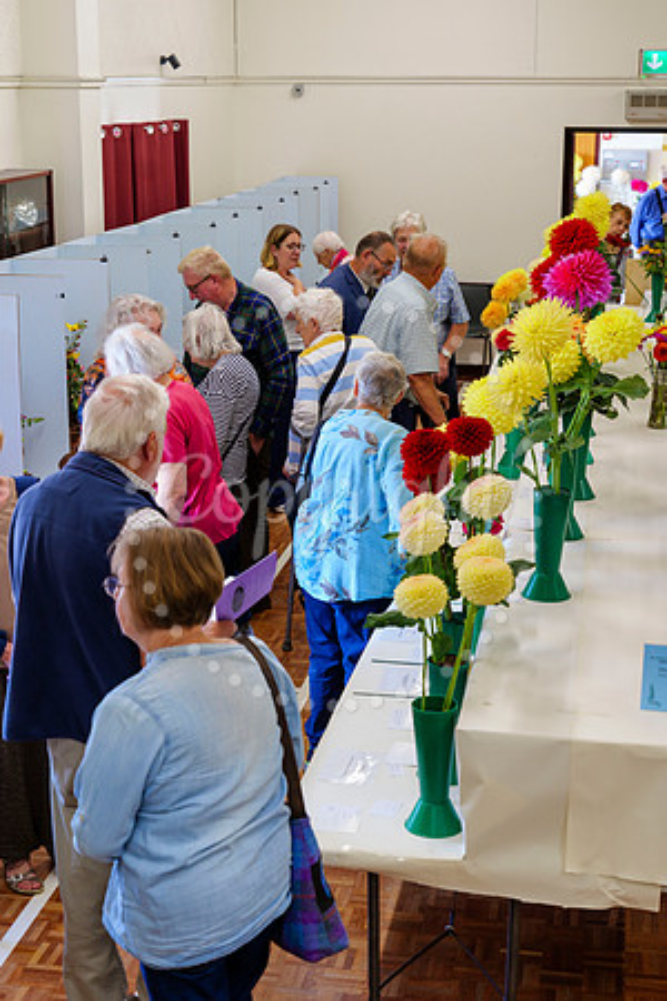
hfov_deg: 22.6
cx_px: 334
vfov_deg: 33.4
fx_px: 1667
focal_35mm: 60
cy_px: 500
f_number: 5.6
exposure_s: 1/60
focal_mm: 60
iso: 2000
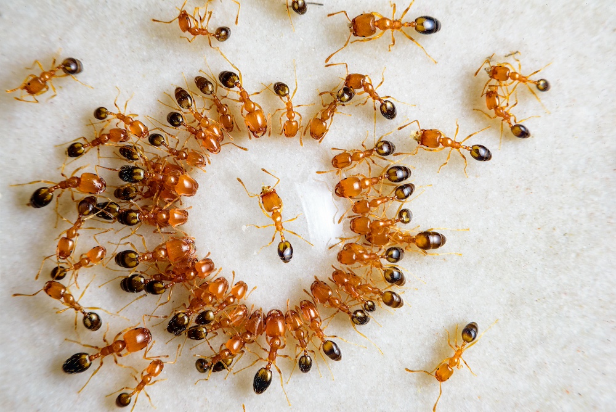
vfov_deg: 35.1
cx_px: 308
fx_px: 651
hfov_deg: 50.7
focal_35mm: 38
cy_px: 206
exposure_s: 1/125
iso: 400
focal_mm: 38
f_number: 25
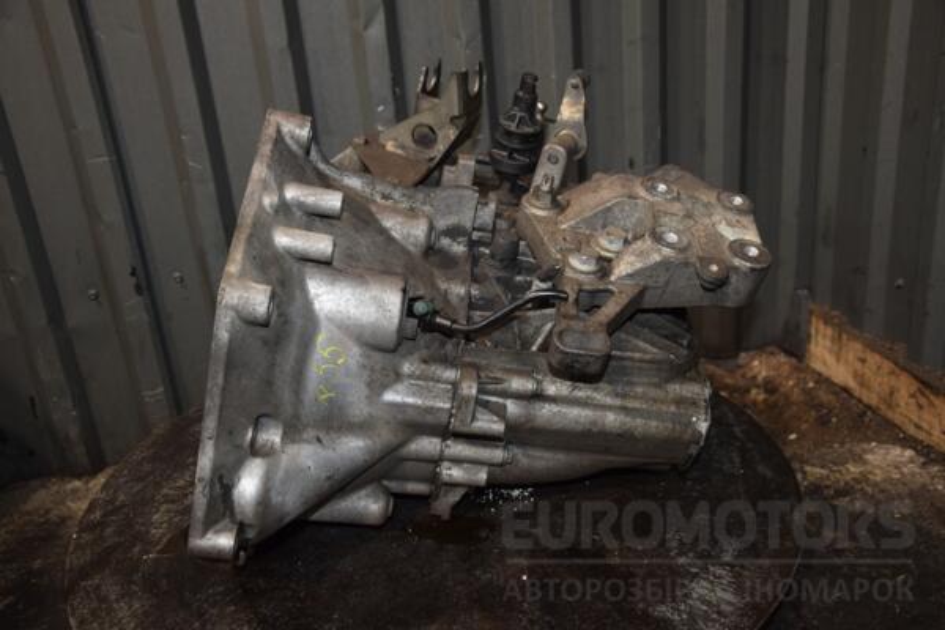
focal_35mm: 38
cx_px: 472
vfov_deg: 35.5
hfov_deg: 51.3
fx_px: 984
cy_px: 315
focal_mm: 25
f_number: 5
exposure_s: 1/60
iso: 800
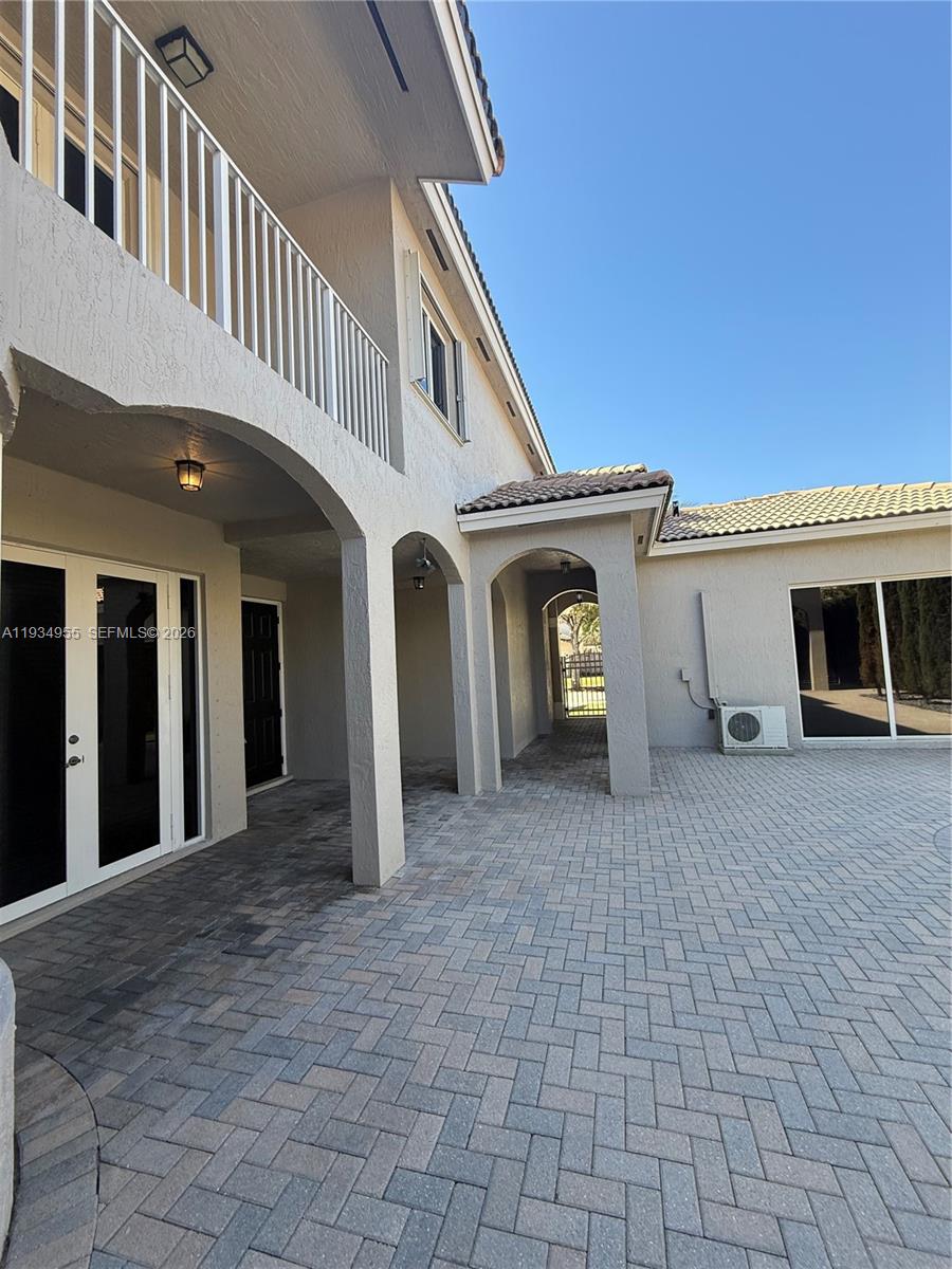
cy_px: 634
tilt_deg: +5.7
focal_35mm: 14
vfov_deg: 102.1
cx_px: 476
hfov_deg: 85.7
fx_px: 513
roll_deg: +2.9
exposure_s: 1/357
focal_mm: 2.22
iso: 64
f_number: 2.2
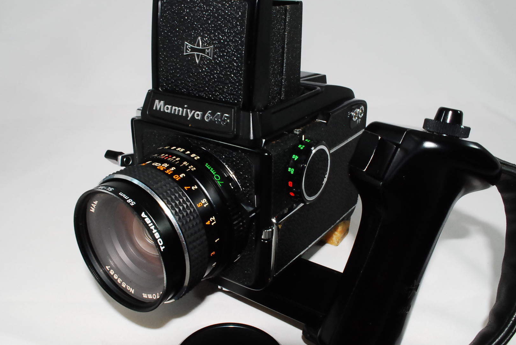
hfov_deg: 53.1
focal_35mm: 36
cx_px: 252
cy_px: 175
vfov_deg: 37.0
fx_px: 517
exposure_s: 1/10
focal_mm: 20
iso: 800
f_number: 25
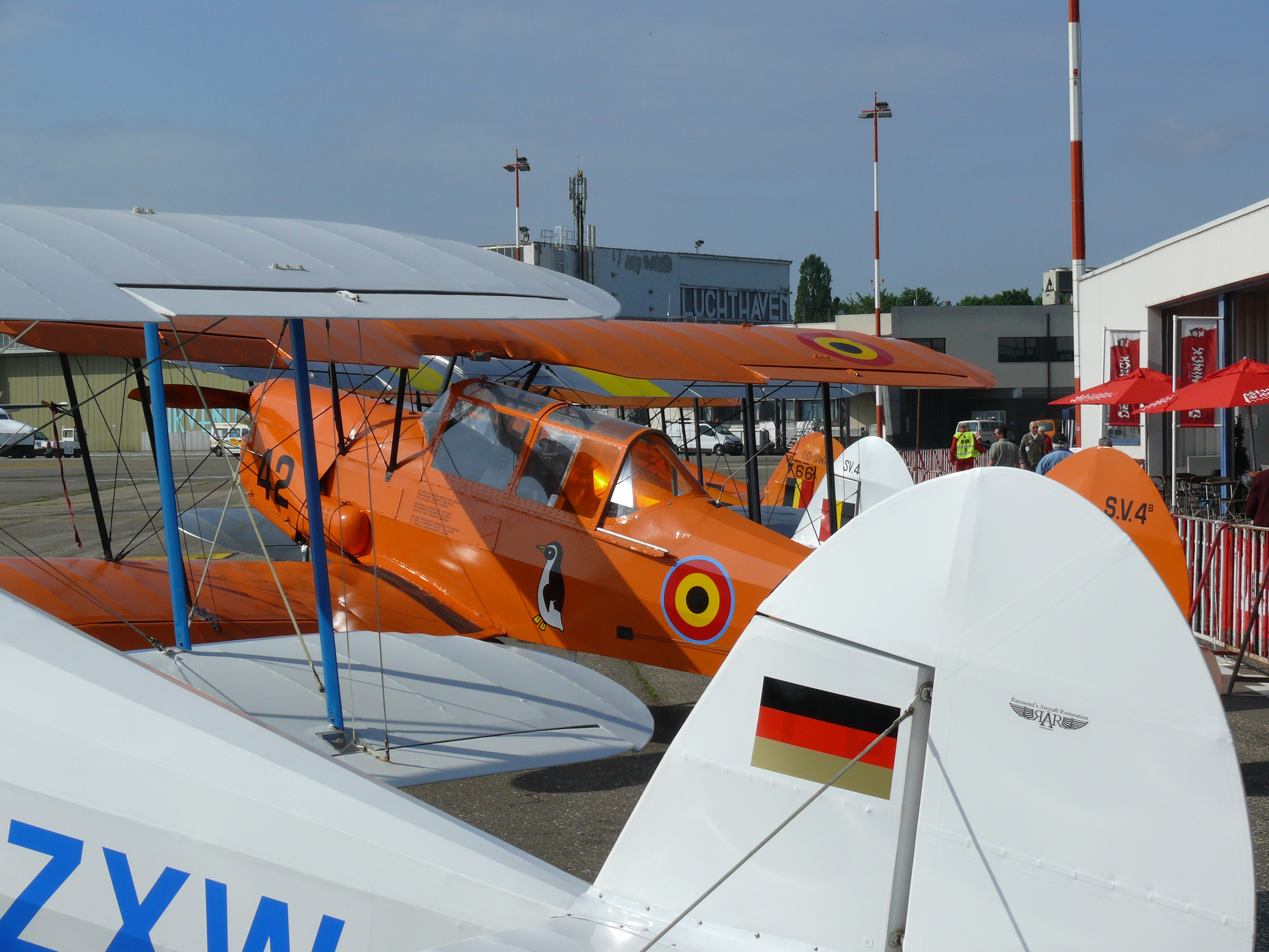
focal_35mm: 86
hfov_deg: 22.8
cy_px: 476
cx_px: 634
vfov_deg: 17.2
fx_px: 3153
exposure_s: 1/640
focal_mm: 18.2
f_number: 8
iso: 100
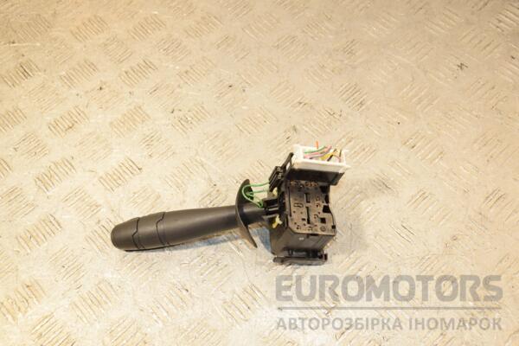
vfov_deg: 29.9
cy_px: 173
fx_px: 649
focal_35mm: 45
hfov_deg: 43.6
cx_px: 260
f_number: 5.6
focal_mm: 30
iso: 800
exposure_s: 1/200
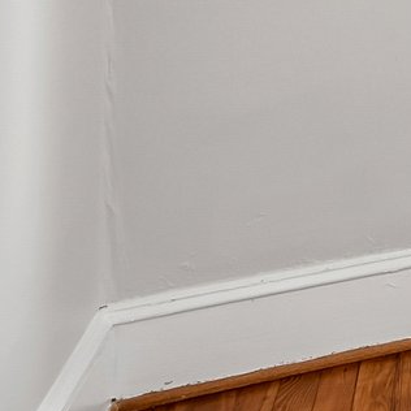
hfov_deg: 11.0
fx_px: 1182
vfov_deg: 16.9
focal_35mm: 88
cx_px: 1280
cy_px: -289
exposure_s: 1/25
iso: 400
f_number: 8
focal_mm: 16
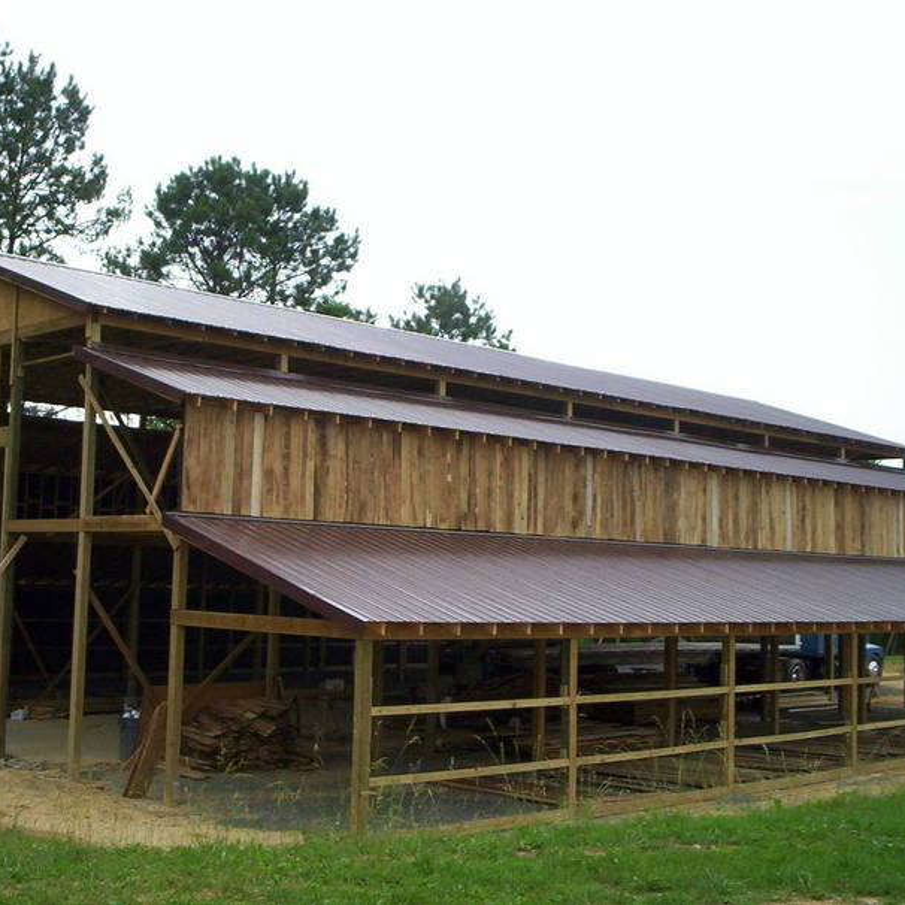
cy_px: 450
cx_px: 352
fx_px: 1331
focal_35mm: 45
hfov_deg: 37.4
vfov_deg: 37.6
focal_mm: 4.99
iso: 100
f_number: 4.5
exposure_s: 1/195
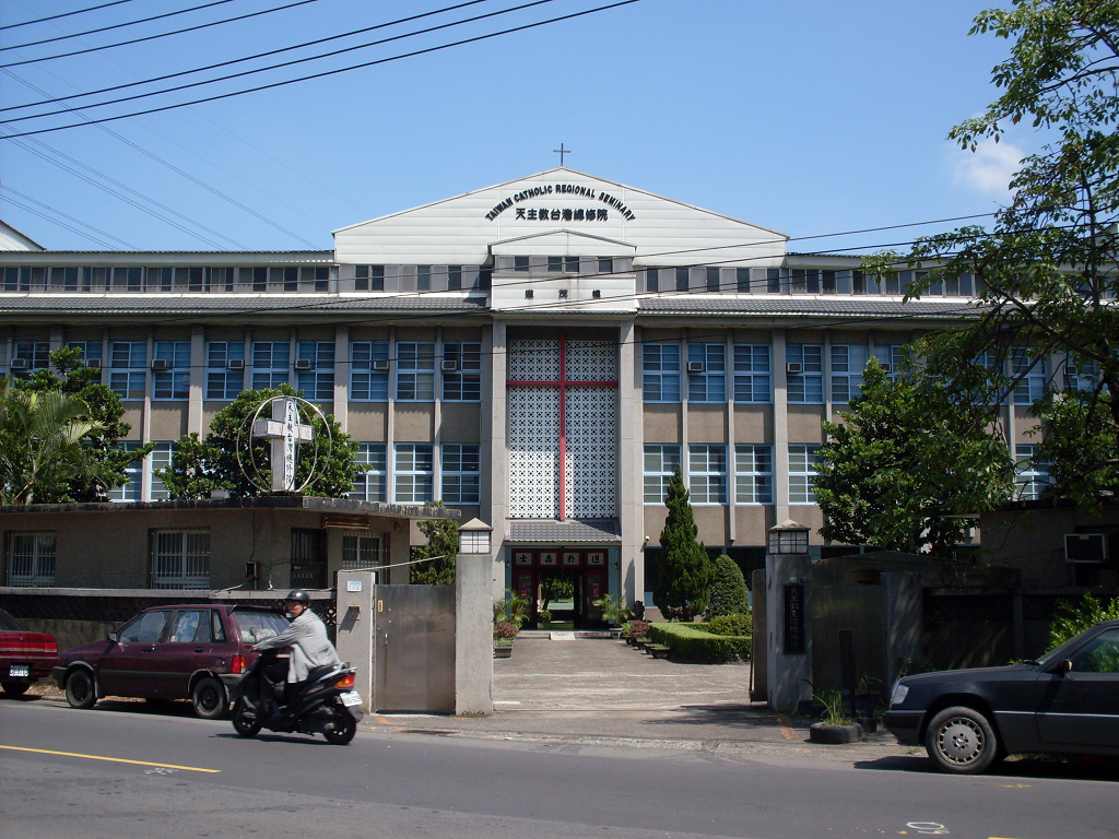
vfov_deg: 37.7
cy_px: 420
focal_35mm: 38
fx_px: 1228
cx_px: 560
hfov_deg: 49.0
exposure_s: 1/180
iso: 80
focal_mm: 6.3
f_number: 8.4
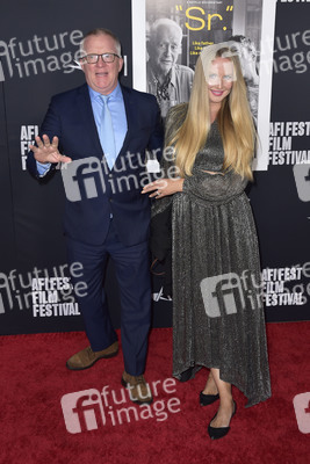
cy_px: 232
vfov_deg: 50.7
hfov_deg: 35.1
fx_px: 490
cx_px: 155
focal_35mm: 38
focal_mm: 38
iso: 640
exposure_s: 1/200
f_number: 6.3
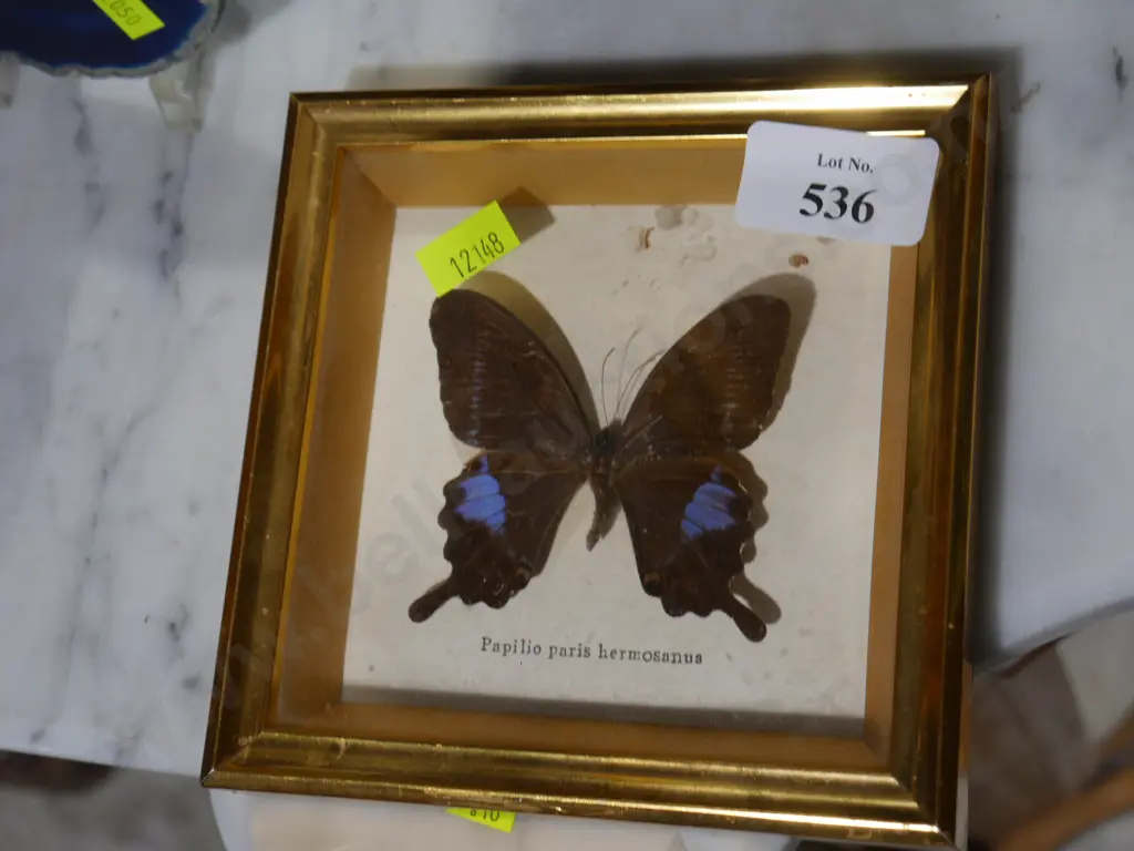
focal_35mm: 60
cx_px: 567
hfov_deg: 32.2
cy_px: 426
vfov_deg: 24.4
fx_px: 1966
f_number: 5.4
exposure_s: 1/60
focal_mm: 30
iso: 320
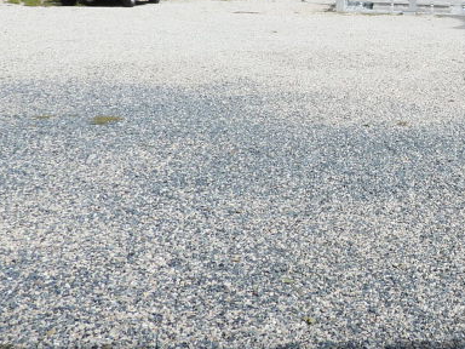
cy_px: -8
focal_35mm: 64
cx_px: 521
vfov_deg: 22.0
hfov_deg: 27.5
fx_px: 860
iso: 100
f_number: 2.8
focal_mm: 4.3
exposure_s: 1/1600
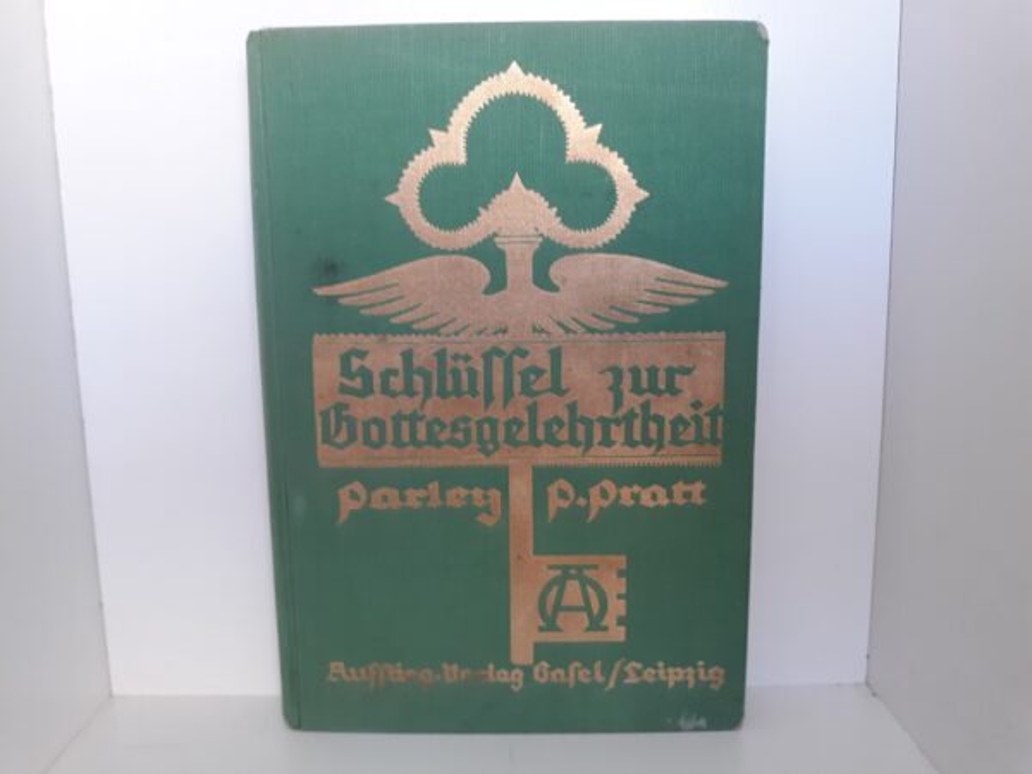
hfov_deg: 63.4
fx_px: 835
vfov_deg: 49.7
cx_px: 516
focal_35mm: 28
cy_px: 387
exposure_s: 1/40
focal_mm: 3.7
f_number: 1.7
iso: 64
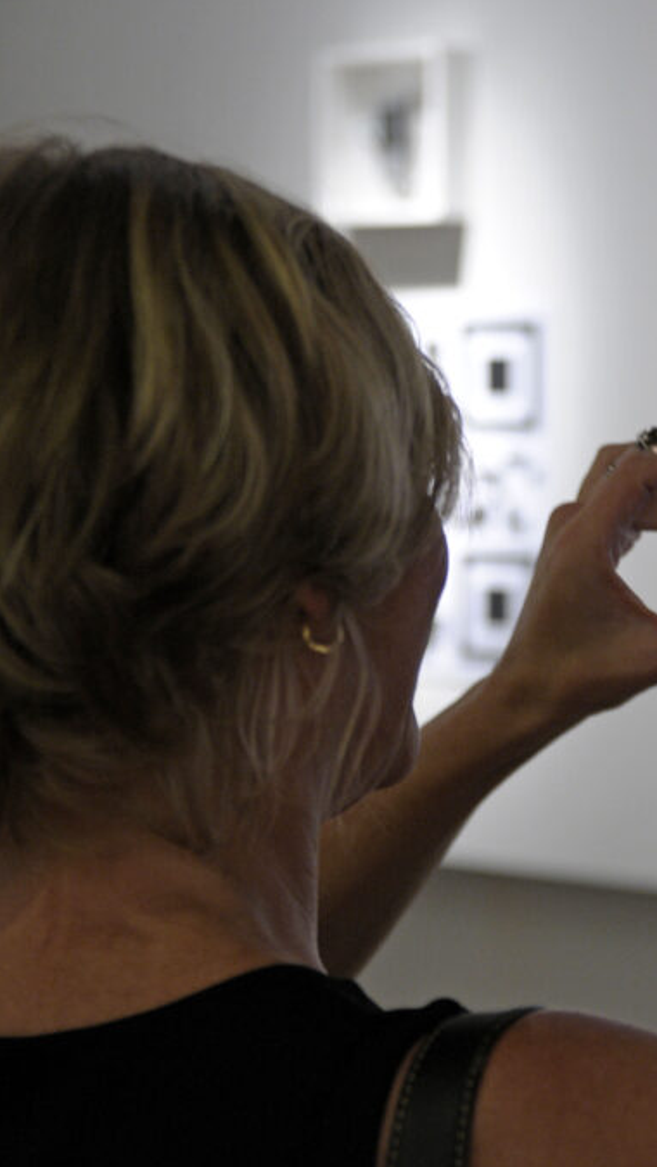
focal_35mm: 119
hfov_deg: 10.1
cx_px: 607
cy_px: 583
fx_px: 3683
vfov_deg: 18.0
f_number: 2.8
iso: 500
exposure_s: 1/40
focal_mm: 50
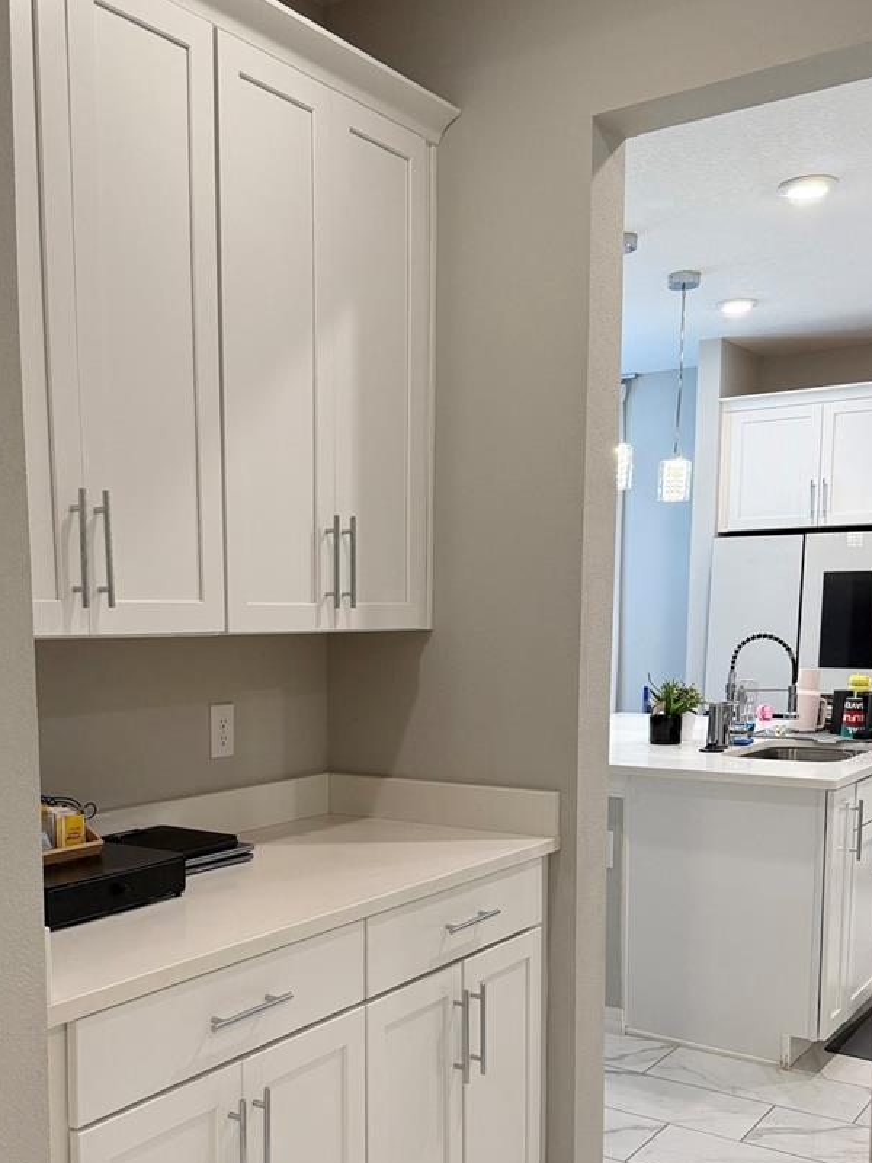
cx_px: 291
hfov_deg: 39.2
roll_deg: -0.5
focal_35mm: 36
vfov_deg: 50.6
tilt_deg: -6.3
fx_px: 1209
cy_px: 753
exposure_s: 1/136
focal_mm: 6.76
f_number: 1.78
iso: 200
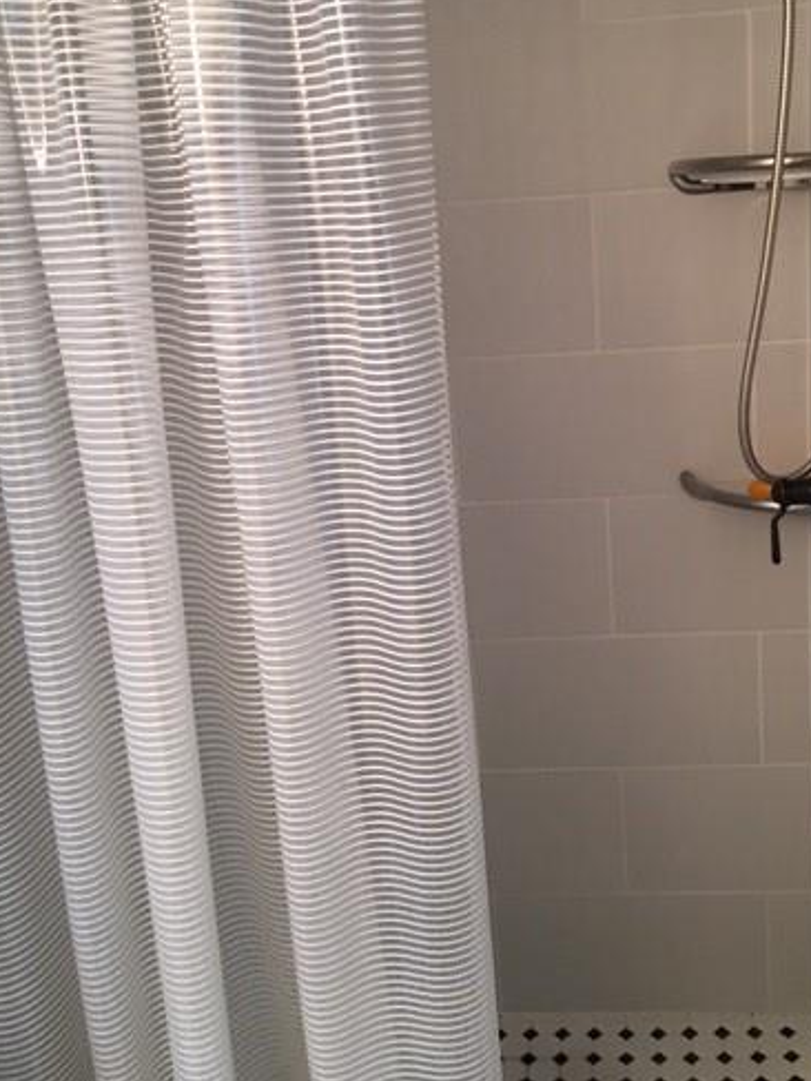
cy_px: 481
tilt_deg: -14.7
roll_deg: +2.8
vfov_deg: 48.9
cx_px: 521
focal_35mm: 38
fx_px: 1187
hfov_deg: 37.4
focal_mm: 4.15
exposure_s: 1/15
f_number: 2.2
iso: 64
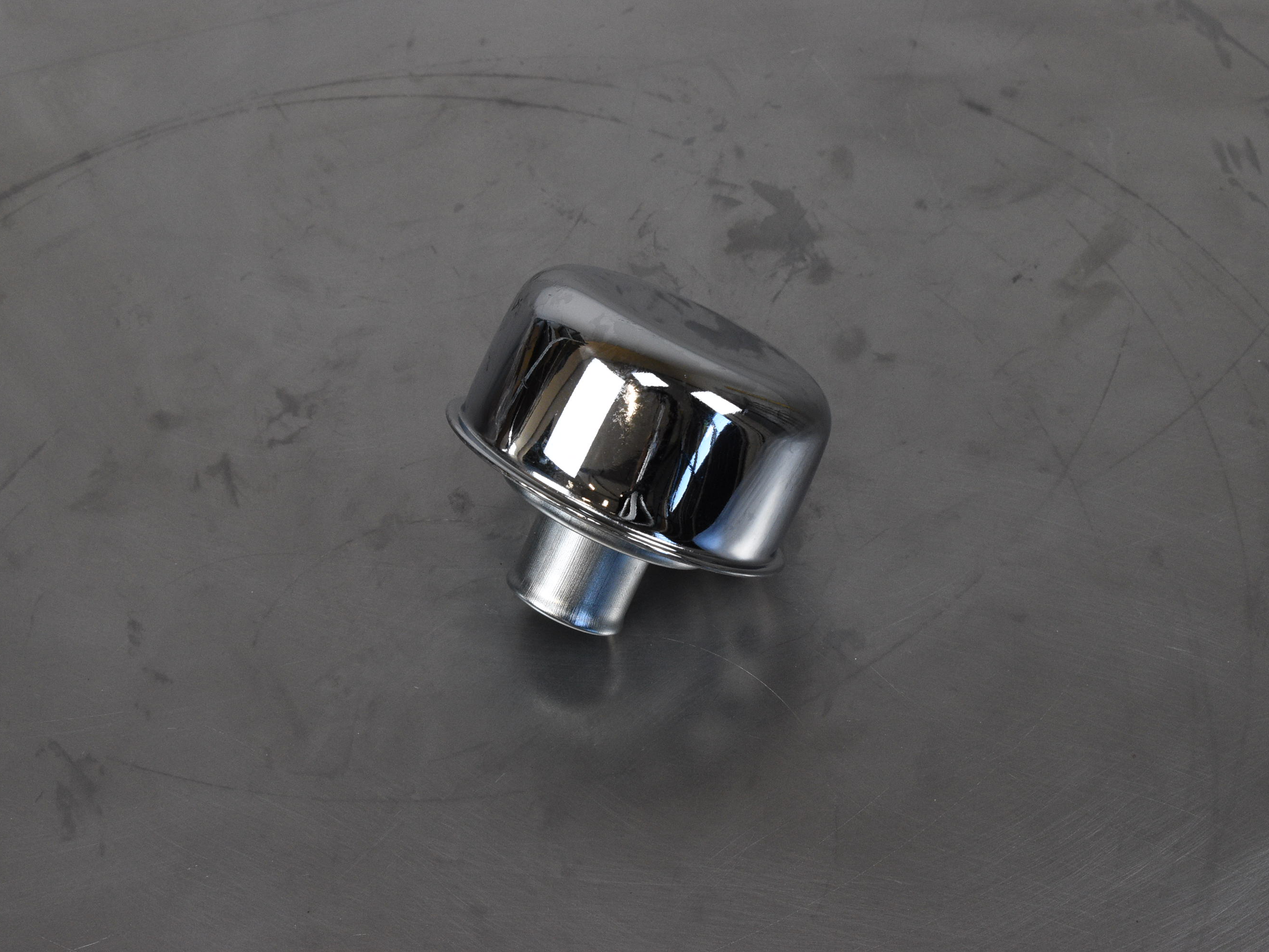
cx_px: 664
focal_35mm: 90
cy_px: 474
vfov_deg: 16.5
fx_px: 3283
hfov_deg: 21.9
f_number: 13
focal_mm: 55
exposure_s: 1/100
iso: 1250
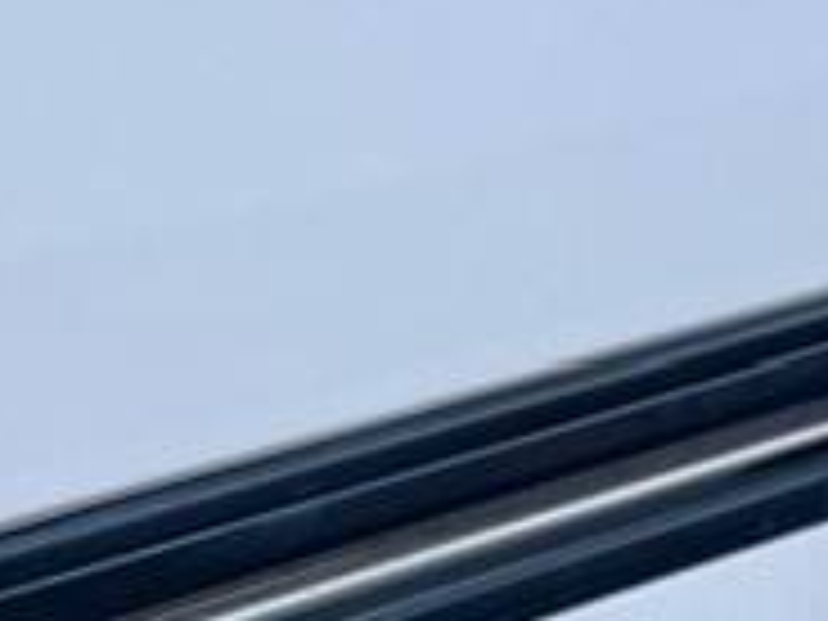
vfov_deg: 8.9
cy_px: 477
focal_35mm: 167
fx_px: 3995
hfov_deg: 11.4
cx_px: -378
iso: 125
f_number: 1.78
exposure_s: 1/61
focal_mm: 6.76
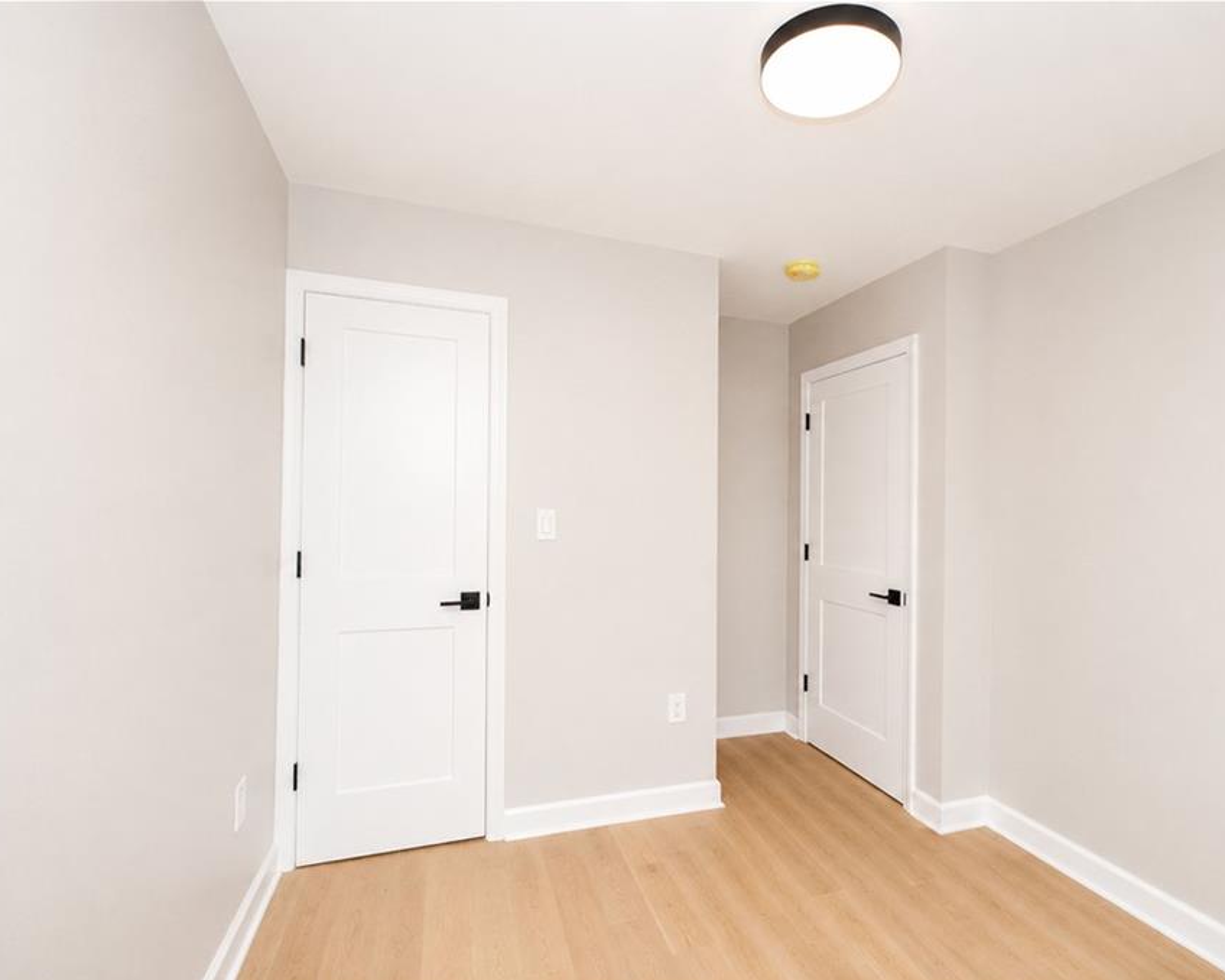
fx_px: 616
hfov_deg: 89.3
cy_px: 491
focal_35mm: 17
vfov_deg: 77.0
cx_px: 678
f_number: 9
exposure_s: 1/80
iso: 1600
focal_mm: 10
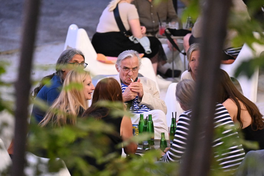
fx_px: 2200
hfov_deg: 6.9
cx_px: 132
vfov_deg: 4.6
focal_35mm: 300
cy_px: 88
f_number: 2.8
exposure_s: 1/100
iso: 6400
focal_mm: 200
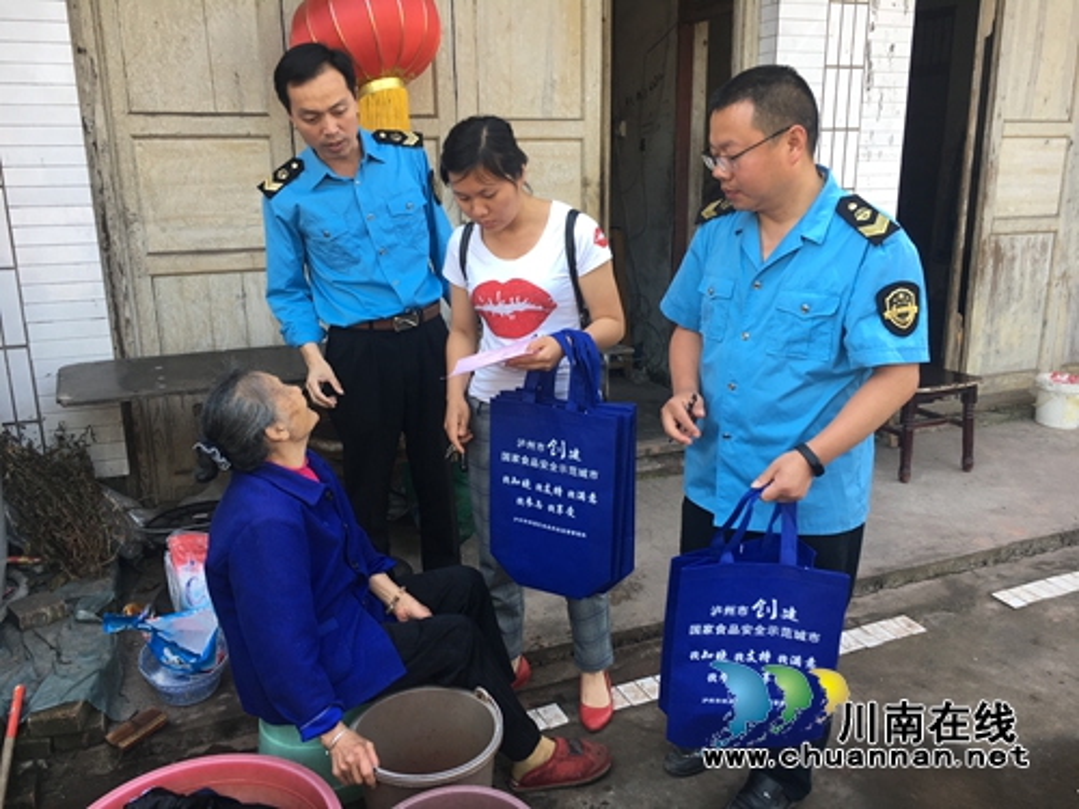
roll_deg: +2.1
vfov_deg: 48.2
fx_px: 904
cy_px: 404
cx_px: 540
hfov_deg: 61.7
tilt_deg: -13.6
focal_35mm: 29
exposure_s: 1/100
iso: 25
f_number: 2.2
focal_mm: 4.15
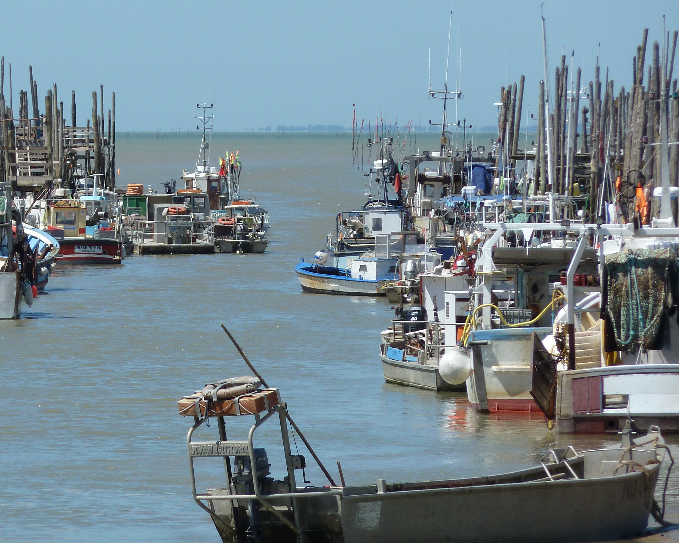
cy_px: 267
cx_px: 222
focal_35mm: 439
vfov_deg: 3.5
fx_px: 8821
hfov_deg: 4.4
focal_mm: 49.2
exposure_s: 1/400
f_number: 5.6
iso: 80
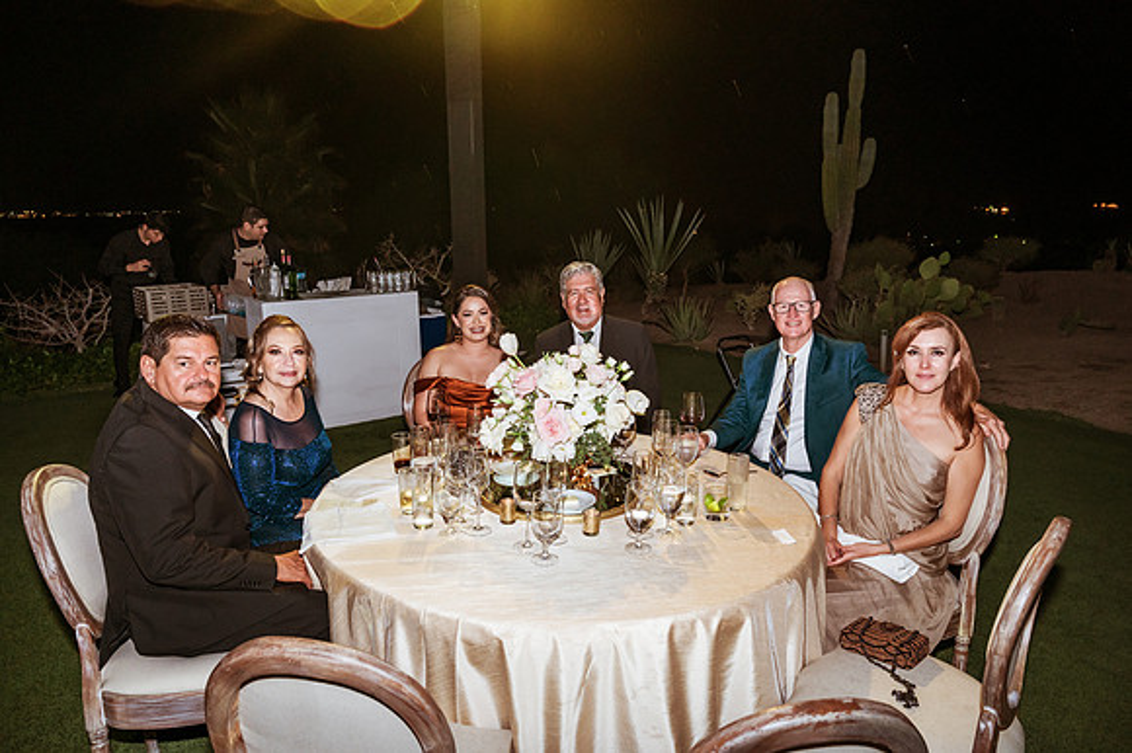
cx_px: 566
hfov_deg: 73.8
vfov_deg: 53.1
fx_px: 754
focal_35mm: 24
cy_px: 376
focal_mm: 24
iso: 2000
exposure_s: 1/100
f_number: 5
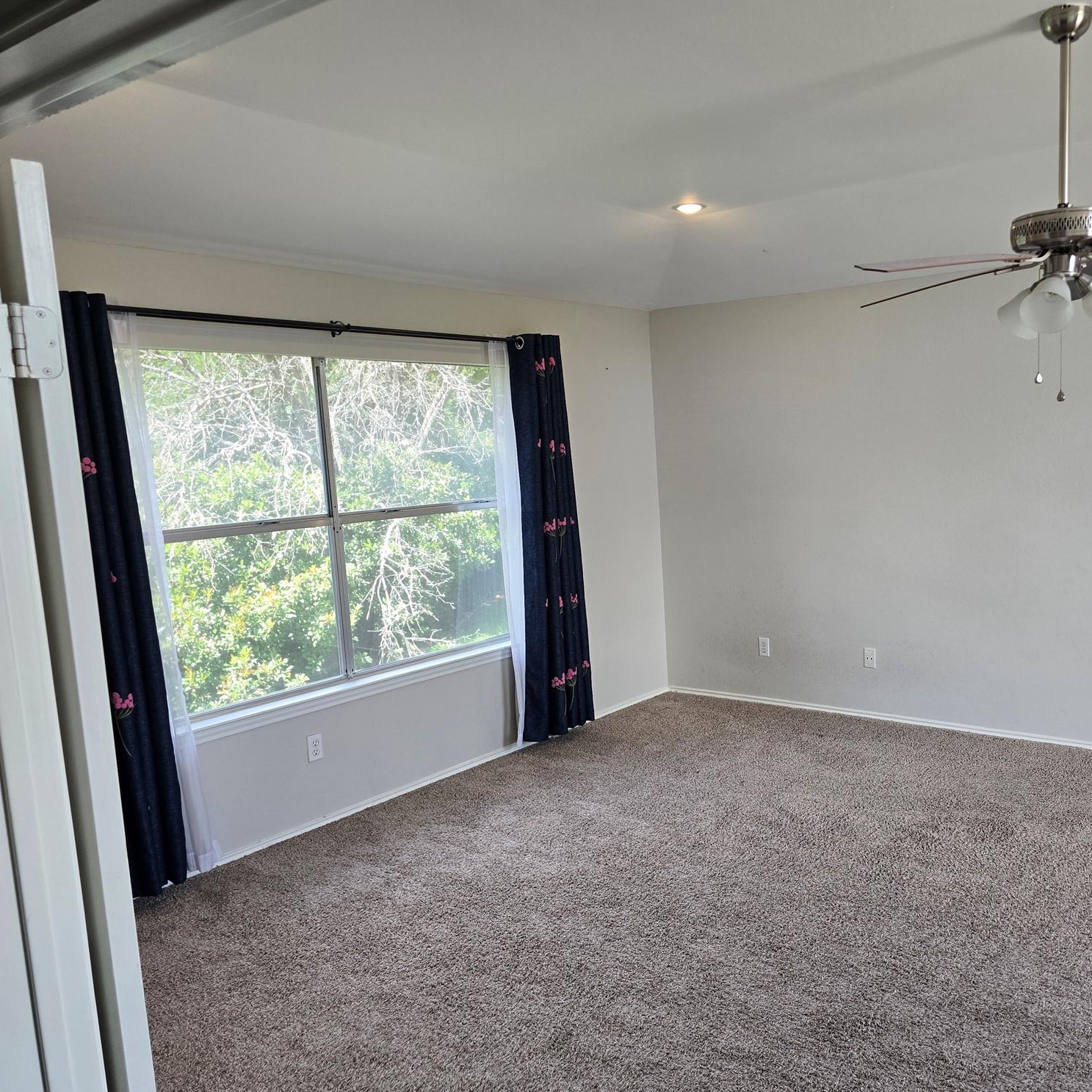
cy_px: 563
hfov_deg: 55.8
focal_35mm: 28
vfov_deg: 57.3
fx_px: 999
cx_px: 751
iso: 125
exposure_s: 1/180
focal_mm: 6.3
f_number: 1.7
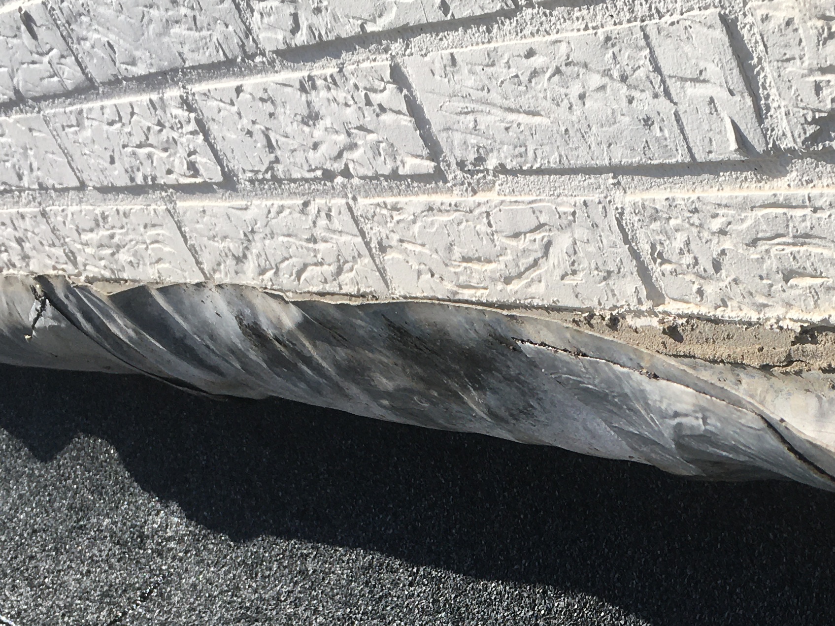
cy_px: 641
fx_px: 1664
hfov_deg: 27.7
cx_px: 646
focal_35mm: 69
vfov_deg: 20.6
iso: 25
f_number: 2.2
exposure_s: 1/1570
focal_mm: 4.15
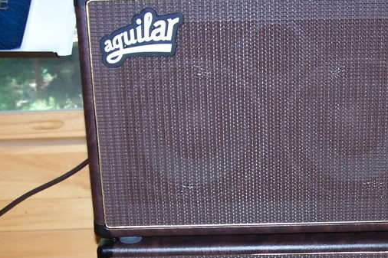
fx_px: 862
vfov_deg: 16.8
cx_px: 268
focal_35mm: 80
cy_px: 232
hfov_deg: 25.2
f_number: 2.8
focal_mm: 6.3
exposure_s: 1/60
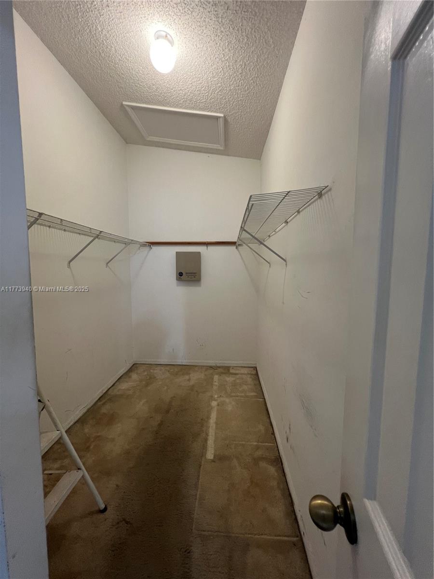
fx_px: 217
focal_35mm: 13
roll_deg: -0.1
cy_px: 290
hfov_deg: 89.9
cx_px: 217
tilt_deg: -4.7
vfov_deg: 106.2
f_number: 1.8
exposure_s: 1/60
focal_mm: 1.57
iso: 200
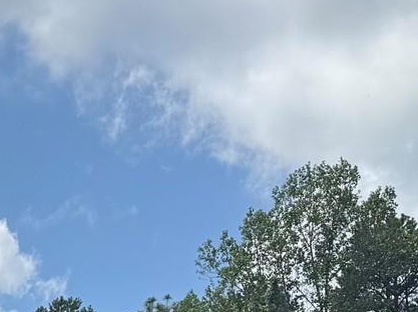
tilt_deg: +8.8
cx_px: -302
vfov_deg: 11.4
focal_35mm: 118
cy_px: 611
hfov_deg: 14.9
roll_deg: -0.2
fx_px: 1424
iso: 80
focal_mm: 6.76
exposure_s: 1/6711
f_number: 1.78
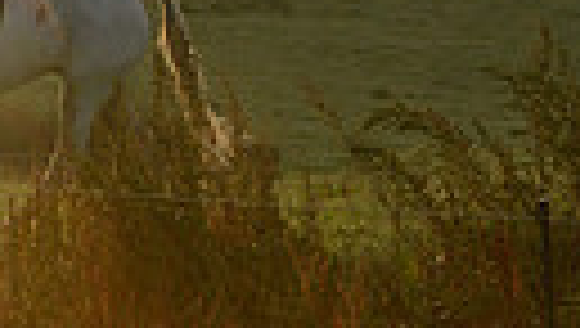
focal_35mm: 329
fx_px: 5067
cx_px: -674
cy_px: -207
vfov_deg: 3.7
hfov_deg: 6.3
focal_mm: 70
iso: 1600
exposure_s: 1/800
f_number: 10
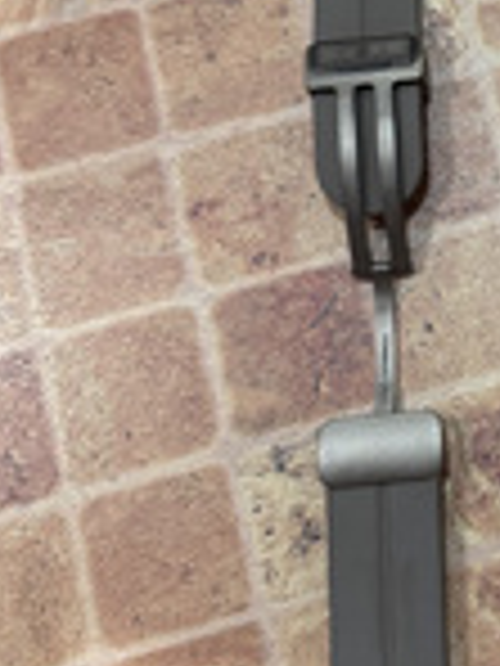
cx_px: 786
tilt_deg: -74.9
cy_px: 86
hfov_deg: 16.4
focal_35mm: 81
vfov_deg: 23.6
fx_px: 1560
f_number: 1.78
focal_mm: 6.76
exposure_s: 1/50
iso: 160
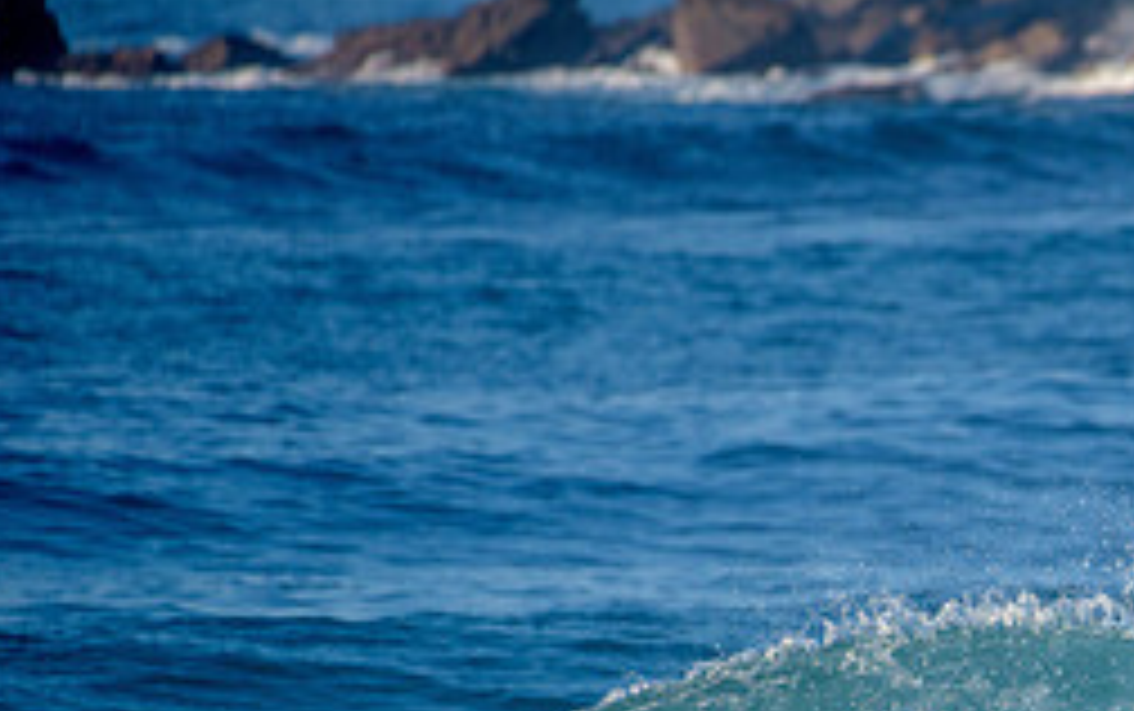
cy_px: 817
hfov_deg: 1.8
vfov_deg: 1.1
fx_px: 36284
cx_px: 1278
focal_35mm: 1173
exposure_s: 1/2000
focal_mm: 500
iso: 320
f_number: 5.6
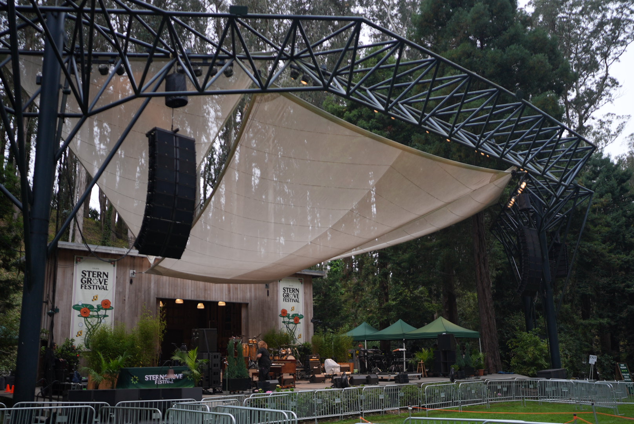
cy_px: 212
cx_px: 317
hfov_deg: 54.4
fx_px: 617
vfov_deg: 37.9
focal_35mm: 35
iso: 320
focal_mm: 35
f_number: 1.4
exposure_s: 1/2500
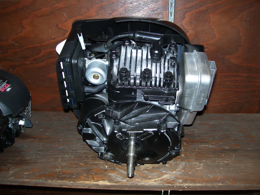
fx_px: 270
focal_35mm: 36
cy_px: 98
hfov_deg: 51.4
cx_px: 130
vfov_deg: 39.7
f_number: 2.7
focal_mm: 6
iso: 80
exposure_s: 1/60
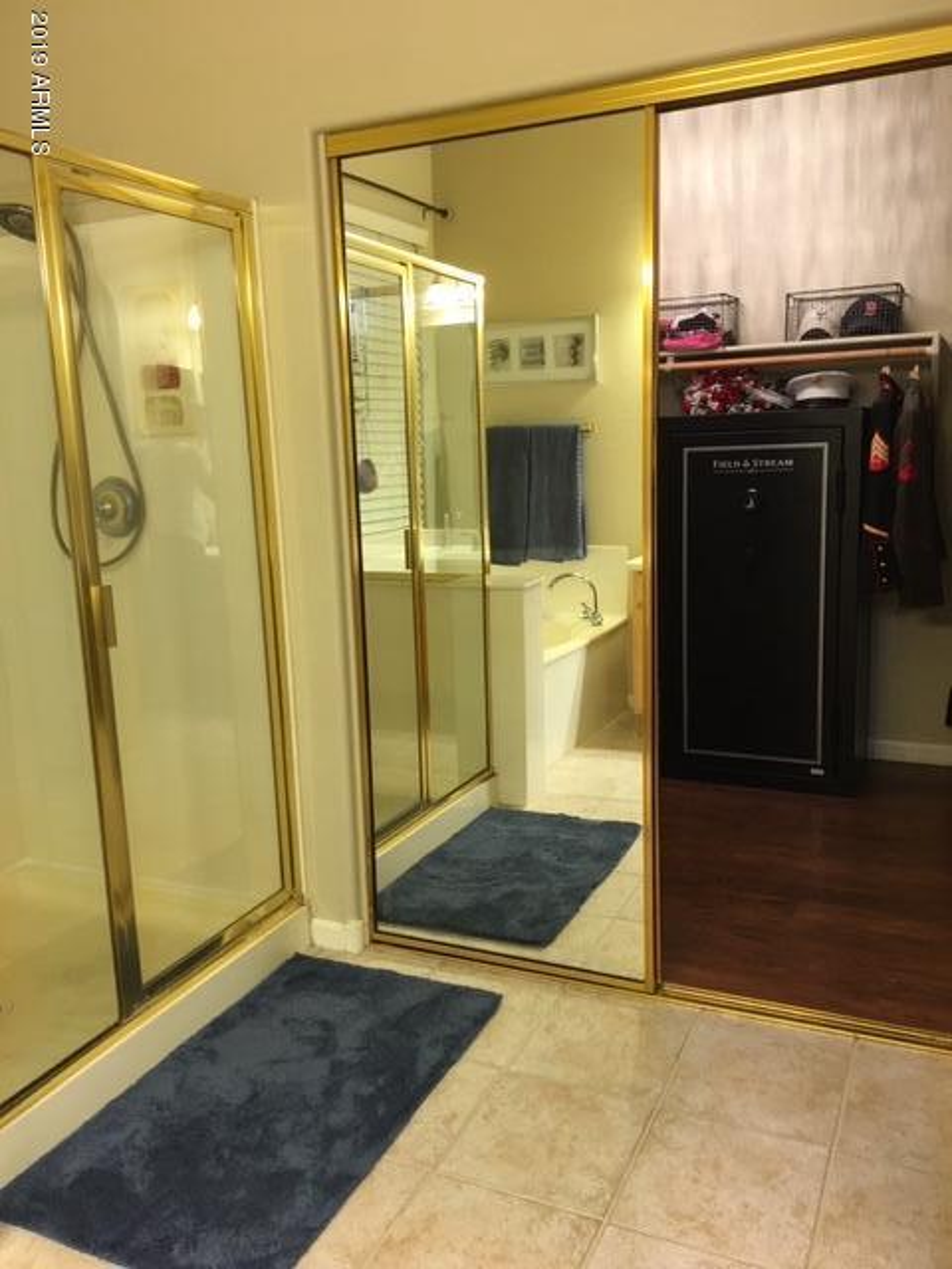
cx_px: 476
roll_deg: +1.6
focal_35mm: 29
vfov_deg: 61.7
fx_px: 1063
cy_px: 634
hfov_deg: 48.2
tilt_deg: -10.6
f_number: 2.2
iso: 100
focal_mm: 4.15
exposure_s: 1/30
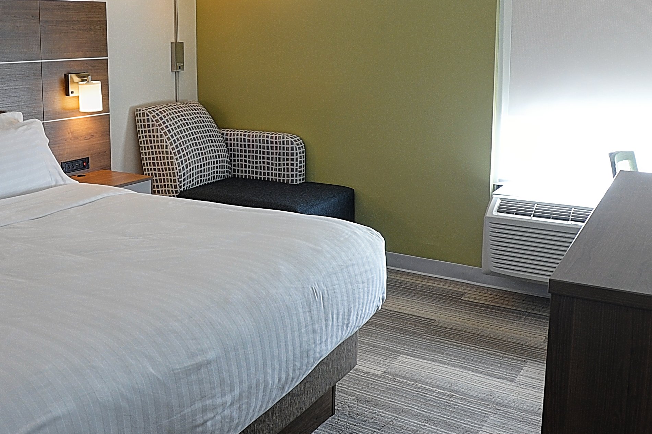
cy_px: 139
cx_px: 143
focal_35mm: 38
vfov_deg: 34.6
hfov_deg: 48.2
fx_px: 688
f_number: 7.1
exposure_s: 1/30
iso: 800
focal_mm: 17
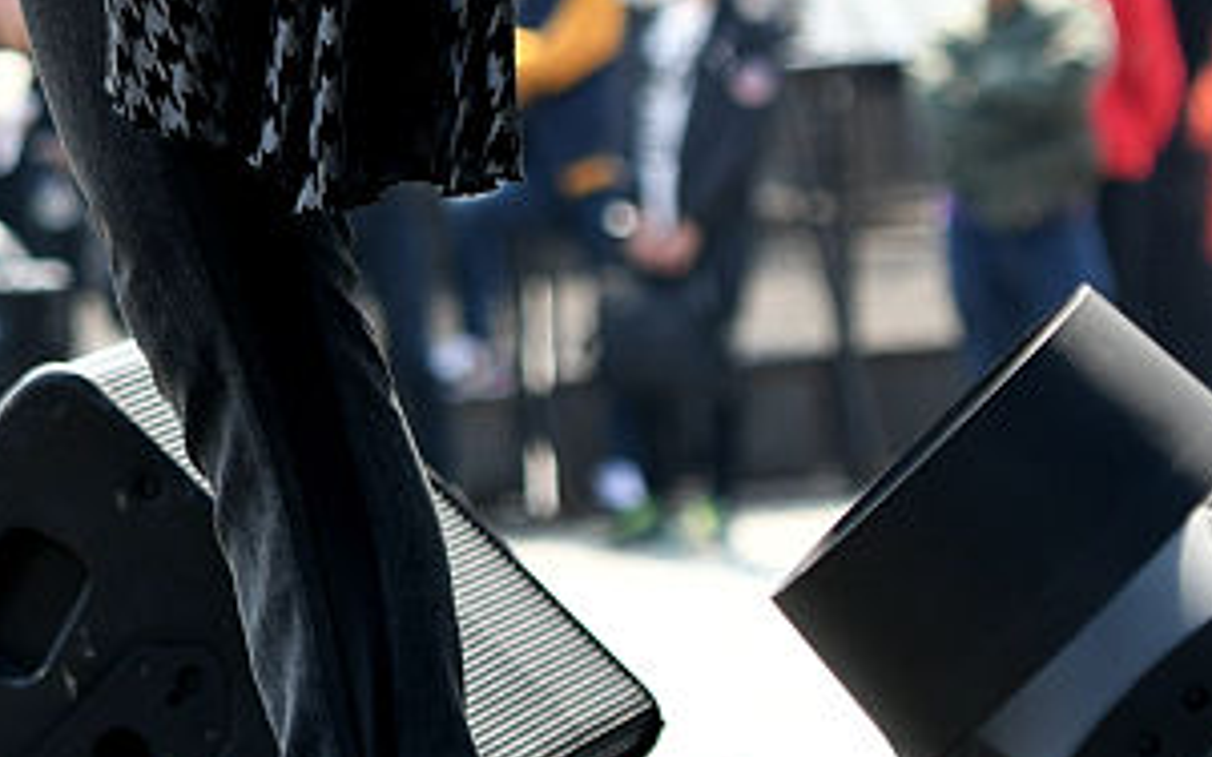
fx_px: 19122
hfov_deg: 3.6
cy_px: -439
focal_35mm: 579
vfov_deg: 2.3
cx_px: -374
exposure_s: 1/320
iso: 125
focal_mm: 95
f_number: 4
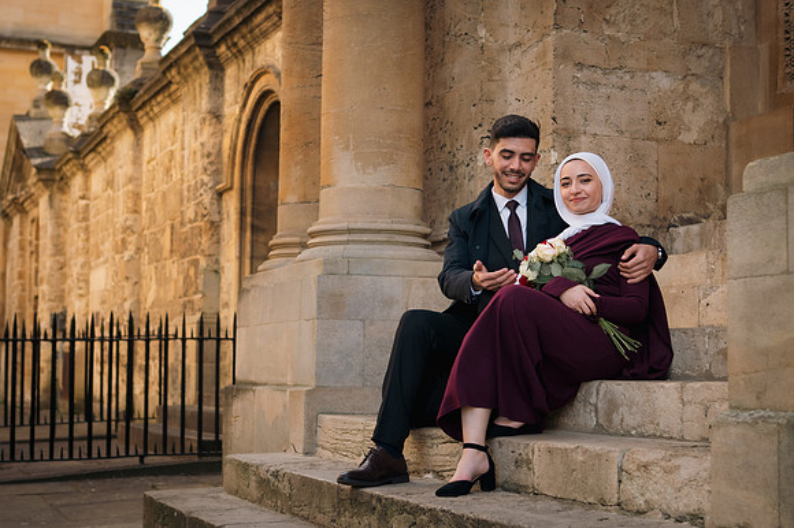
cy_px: 264
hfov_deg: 33.4
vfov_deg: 22.6
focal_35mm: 60
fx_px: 1323
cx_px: 397
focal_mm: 40
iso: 200
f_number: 2.8
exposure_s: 1/640
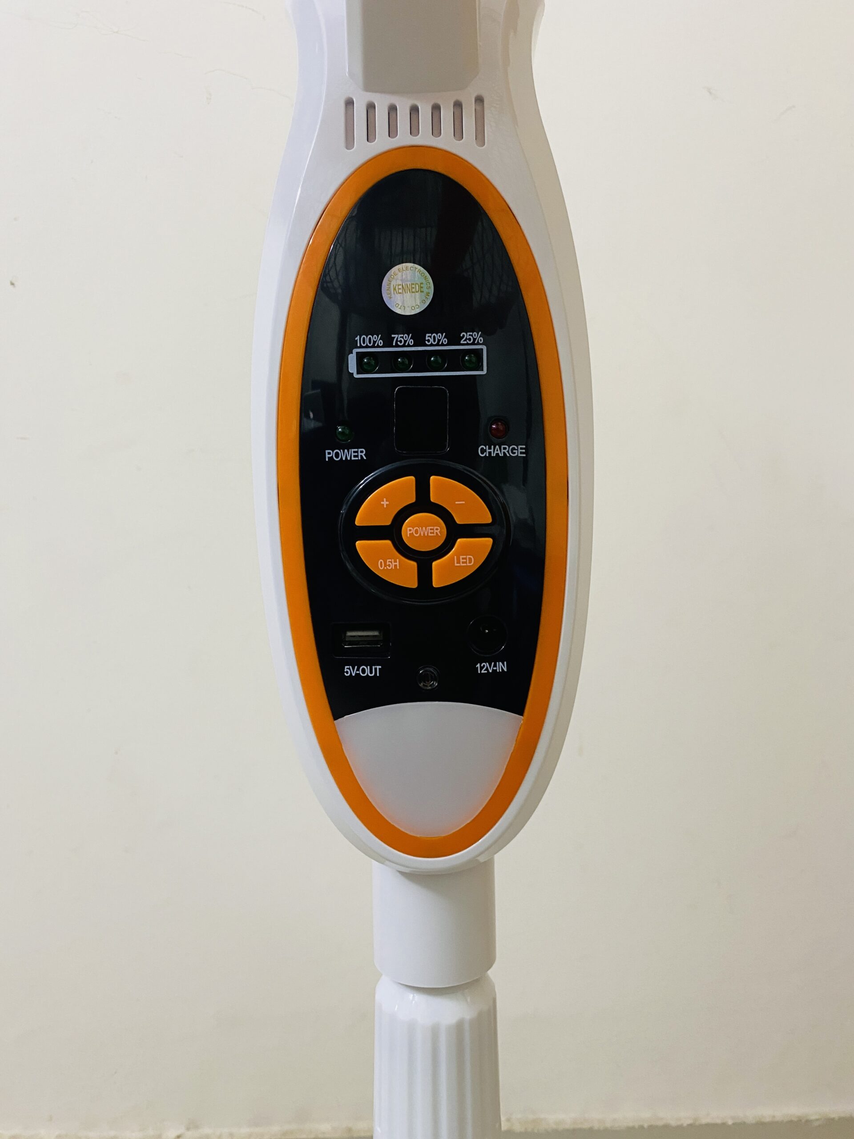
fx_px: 855
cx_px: 427
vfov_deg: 67.3
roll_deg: -0.7
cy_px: 570
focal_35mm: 26
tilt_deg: -0.6
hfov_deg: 53.1
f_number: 1.8
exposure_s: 1/51
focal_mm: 4.25
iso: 160
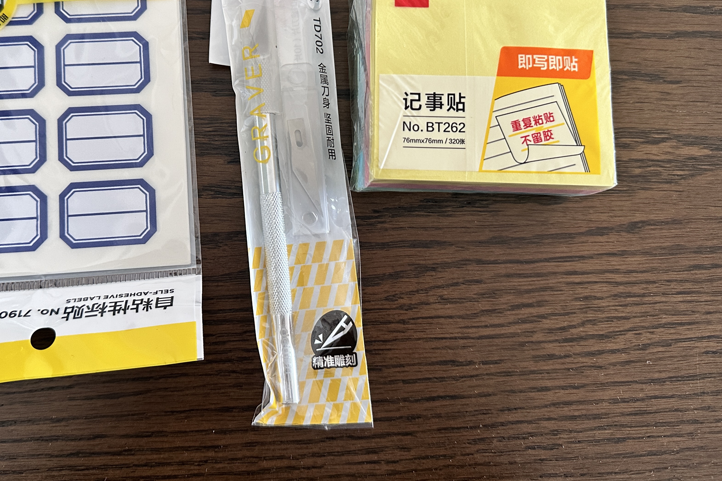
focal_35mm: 32
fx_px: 642
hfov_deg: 58.0
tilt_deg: -80.8
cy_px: 158
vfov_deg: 40.6
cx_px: 272
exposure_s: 1/60
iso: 320
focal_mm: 6.86
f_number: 1.78
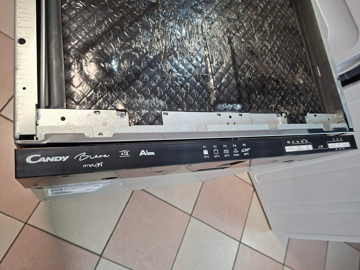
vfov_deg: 58.9
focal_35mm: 23
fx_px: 239
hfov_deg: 73.9
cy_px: 135
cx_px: 180
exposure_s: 1/50
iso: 200
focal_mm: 5.54
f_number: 1.8
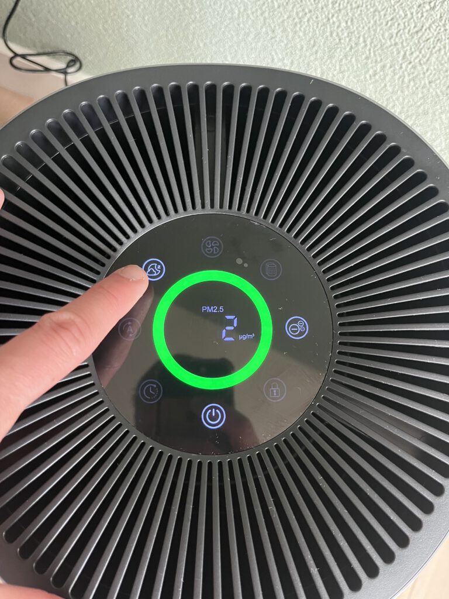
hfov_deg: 53.1
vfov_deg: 67.3
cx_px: 224
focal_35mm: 26
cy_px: 300
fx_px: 450
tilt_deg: -80.0
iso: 640
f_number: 1.6
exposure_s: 1/40
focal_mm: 5.1
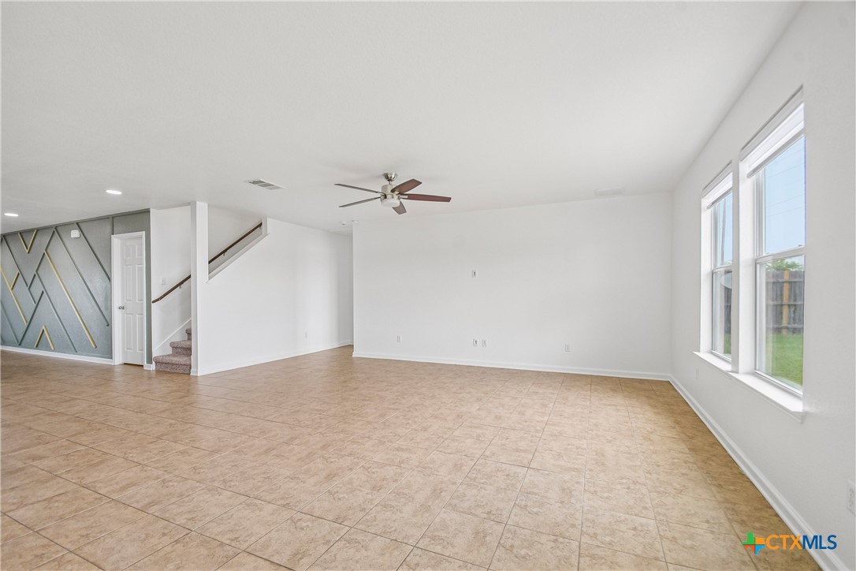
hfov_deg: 100.4
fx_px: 357
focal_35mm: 15
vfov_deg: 77.3
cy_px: 286
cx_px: 428
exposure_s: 1/25
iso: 400
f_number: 8
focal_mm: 10
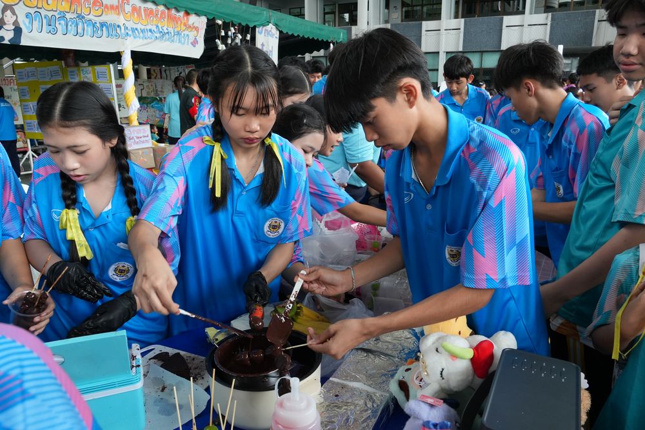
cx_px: 322
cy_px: 215
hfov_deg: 67.4
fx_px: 484
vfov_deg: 47.9
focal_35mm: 27
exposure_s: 1/125
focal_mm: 18
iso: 800
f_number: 7.1
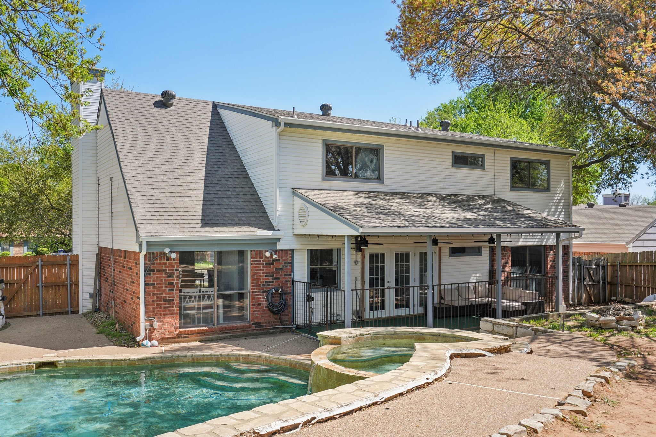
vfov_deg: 42.3
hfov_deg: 60.3
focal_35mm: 31
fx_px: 565
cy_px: 218
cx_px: 328
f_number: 8
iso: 100
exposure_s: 1/160
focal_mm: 31
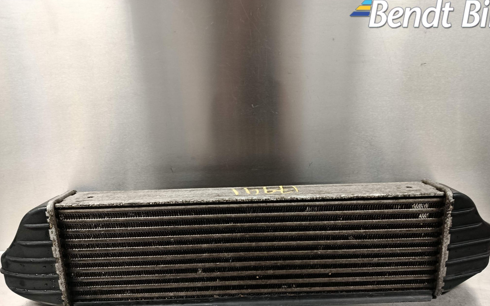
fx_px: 347
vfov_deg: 47.3
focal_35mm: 26
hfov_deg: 70.4
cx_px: 249
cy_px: 185
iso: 1081
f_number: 1.7
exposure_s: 1/33.3
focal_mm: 5.24
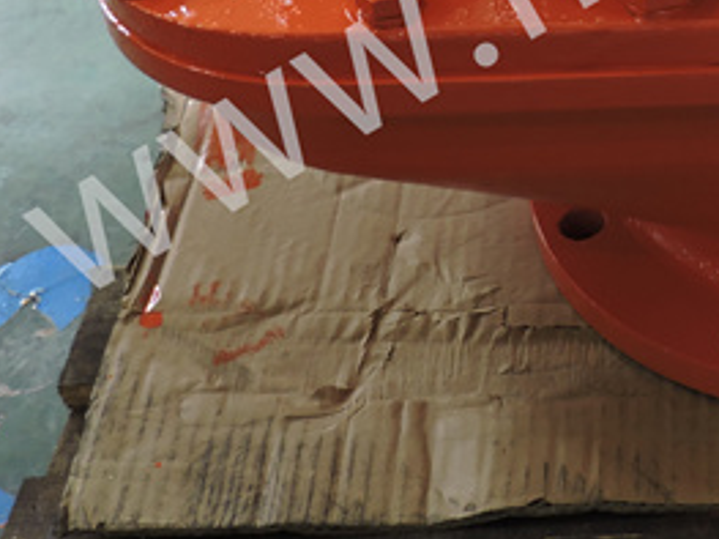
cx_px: 768
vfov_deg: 16.0
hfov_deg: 21.3
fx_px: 1827
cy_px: -133
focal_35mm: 88
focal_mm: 5.9
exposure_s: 1/50
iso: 160
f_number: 3.2
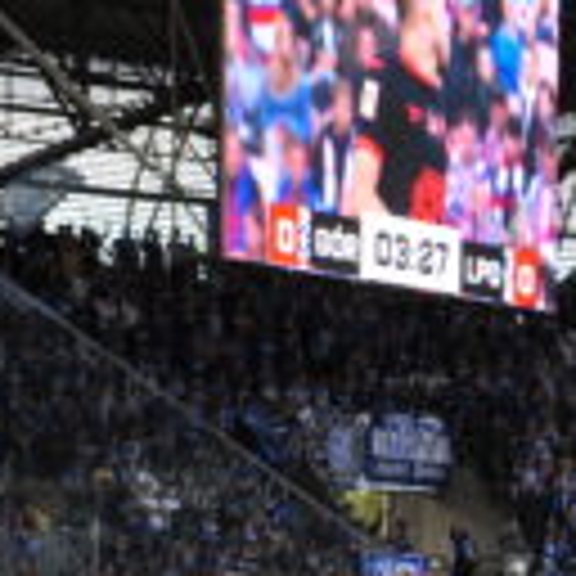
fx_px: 4160
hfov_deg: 7.6
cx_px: 1141
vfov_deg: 7.9
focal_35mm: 221
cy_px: 587
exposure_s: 1/60
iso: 250
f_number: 8
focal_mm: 38
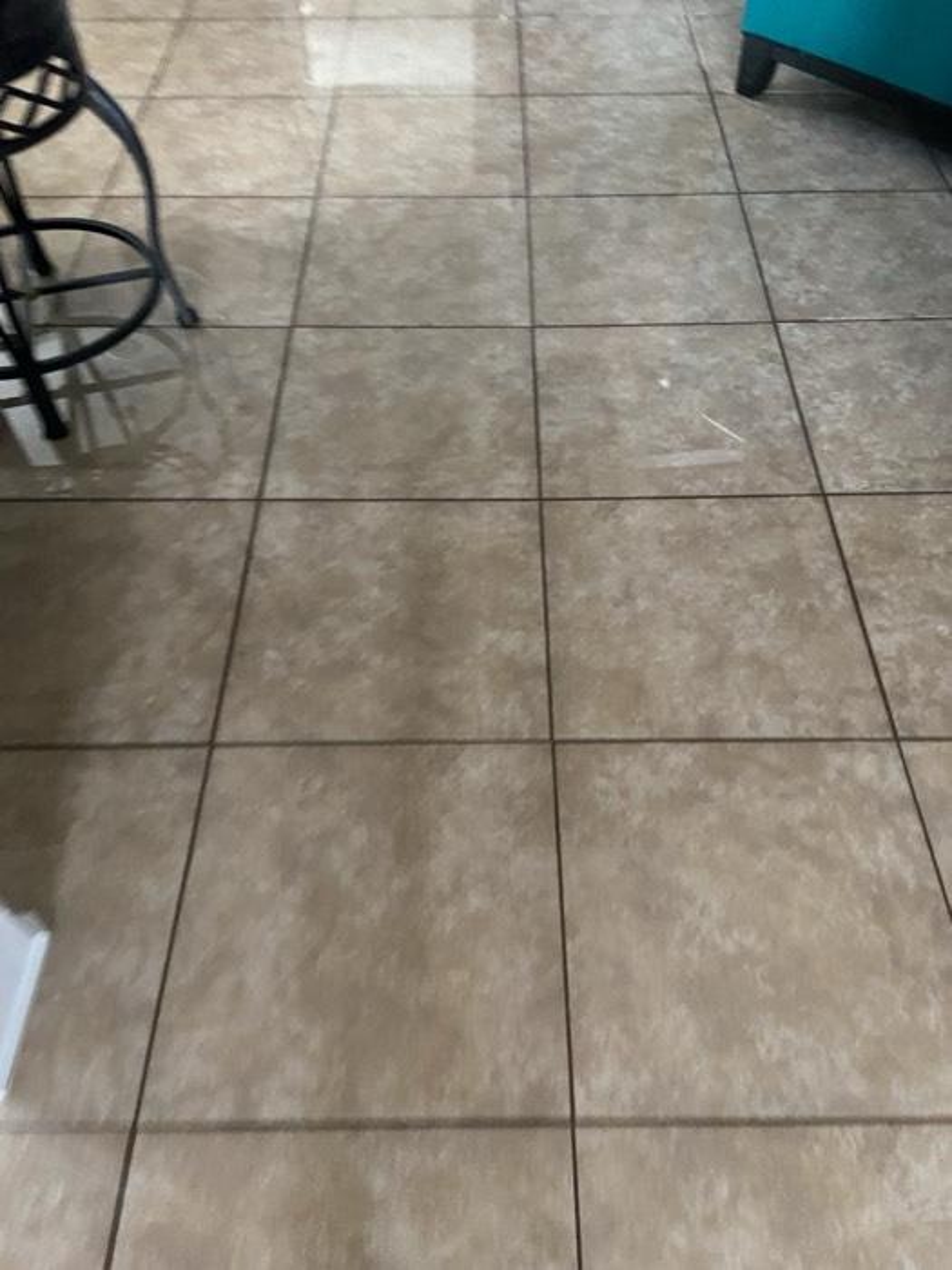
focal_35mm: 26
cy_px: 635
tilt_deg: -53.7
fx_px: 953
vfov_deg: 67.3
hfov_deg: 53.1
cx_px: 476
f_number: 1.8
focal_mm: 4.25
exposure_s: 1/34
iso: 640
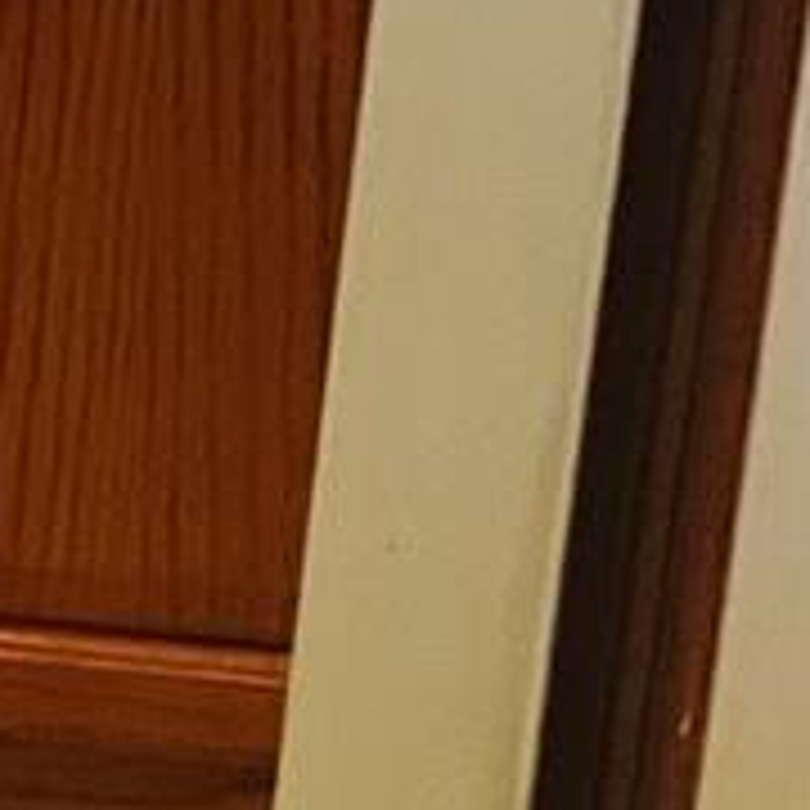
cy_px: -698
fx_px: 5189
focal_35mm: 196
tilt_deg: -16.9
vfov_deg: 8.5
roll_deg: +1.3
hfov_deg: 8.0
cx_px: -1418
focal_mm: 5.1
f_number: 1.6
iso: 320
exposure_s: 1/60
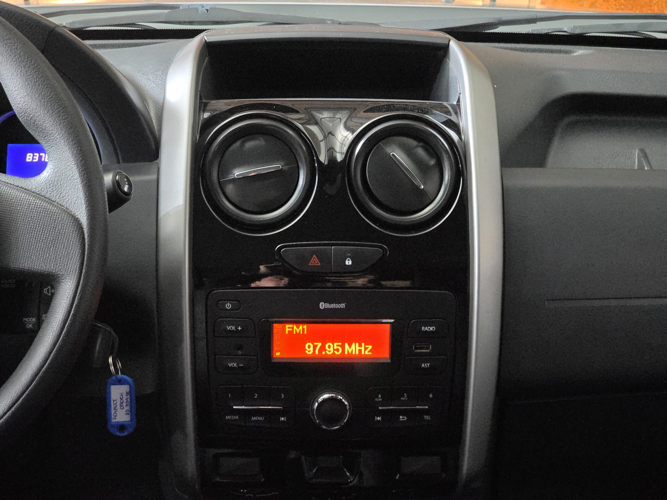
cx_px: 334
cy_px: 250
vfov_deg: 21.3
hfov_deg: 28.2
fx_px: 1330
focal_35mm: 69
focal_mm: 7.9
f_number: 2.4
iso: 3200
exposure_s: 1/33.3
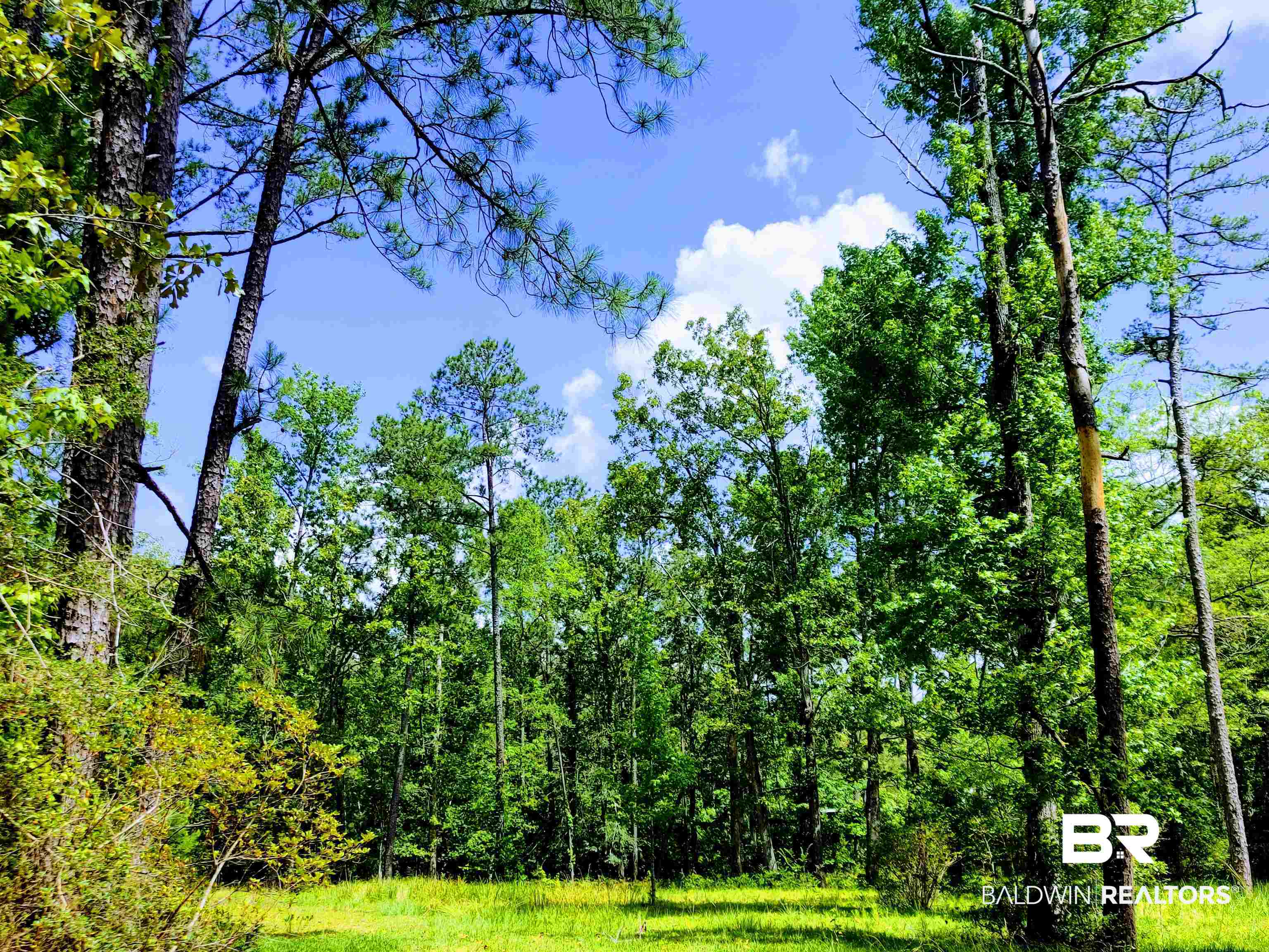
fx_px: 1320
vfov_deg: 39.7
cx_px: 634
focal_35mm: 36
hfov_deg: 51.4
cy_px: 476
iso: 50
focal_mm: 5.58
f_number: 1.8
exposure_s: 1/1923
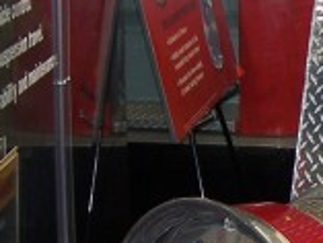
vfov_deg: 9.6
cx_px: 446
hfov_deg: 12.3
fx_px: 1447
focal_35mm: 155
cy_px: 142
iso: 80
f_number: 2.8
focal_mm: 6.3
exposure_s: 1/60
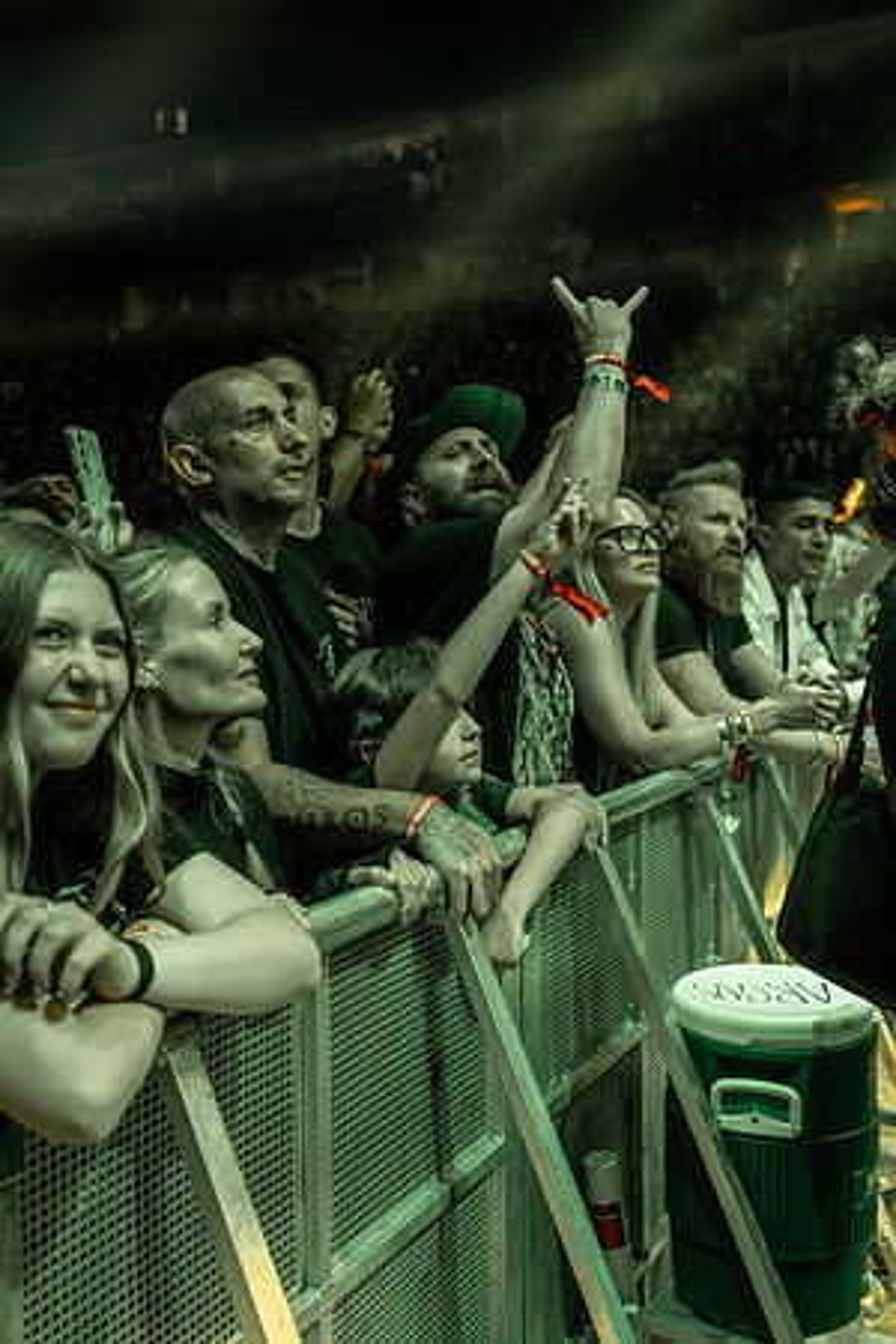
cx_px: 448
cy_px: 672
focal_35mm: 36
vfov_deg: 53.1
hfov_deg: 36.9
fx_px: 1344
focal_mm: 36
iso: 1600
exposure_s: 1/200
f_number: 4
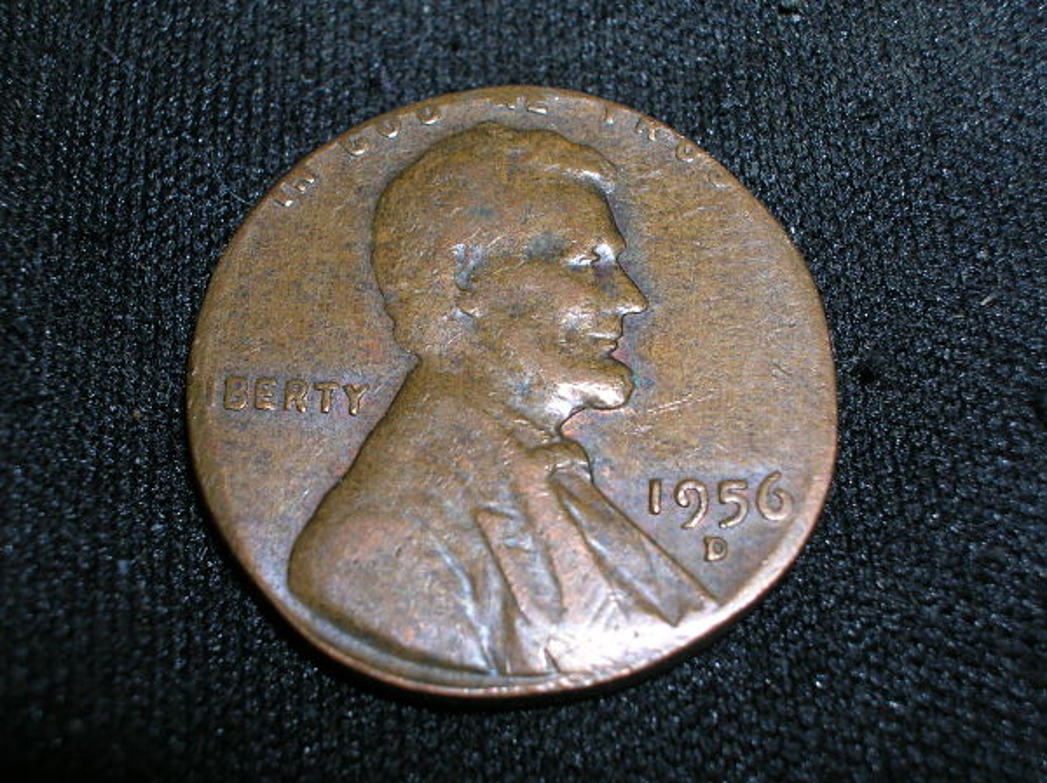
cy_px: 392
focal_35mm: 58
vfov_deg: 25.2
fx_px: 1753
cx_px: 524
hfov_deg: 33.3
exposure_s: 1/60.1
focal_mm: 9.7
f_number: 5.9
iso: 50
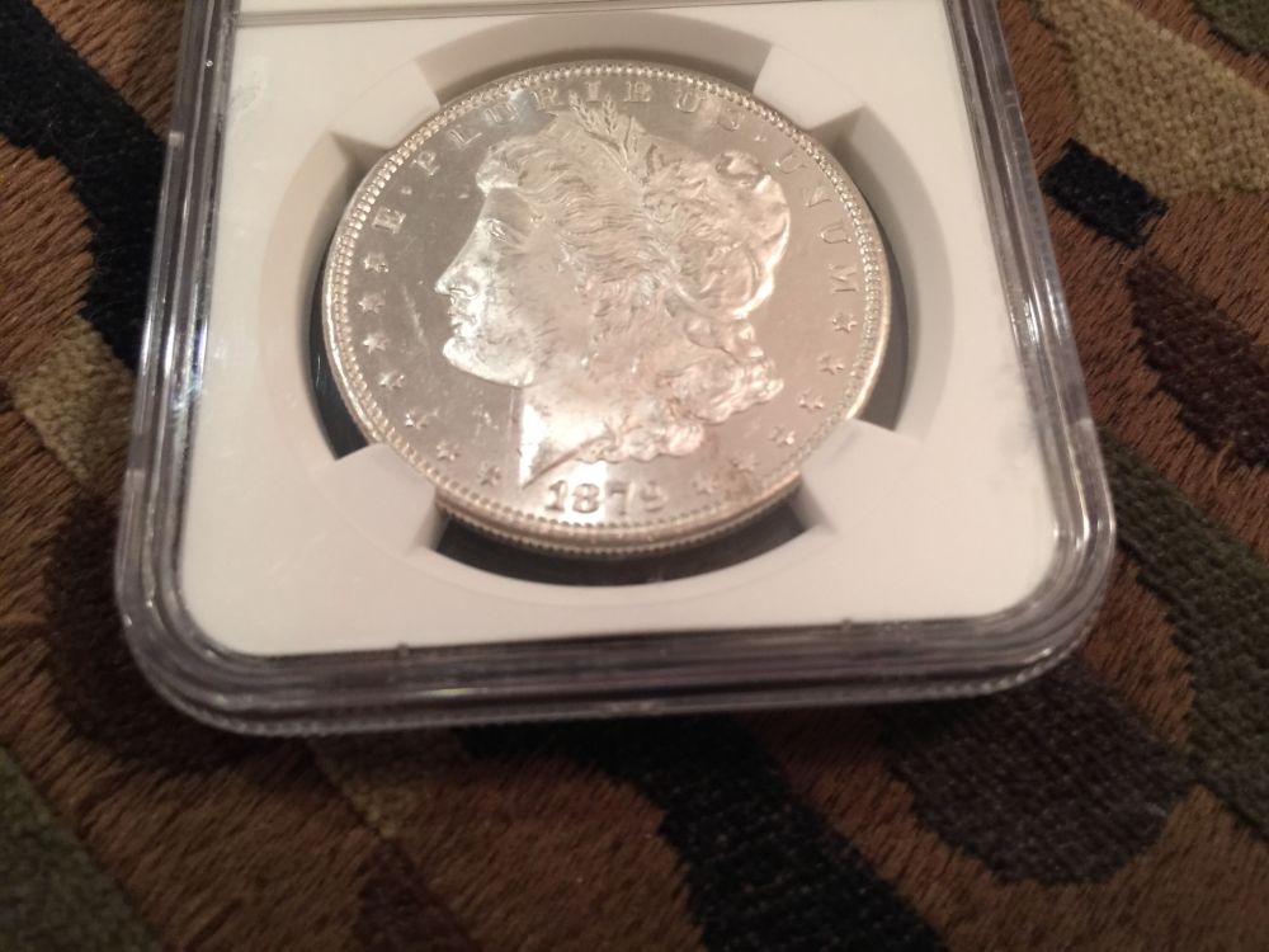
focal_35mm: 29
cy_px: 476
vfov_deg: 48.2
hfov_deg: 61.7
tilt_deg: -57.6
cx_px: 634
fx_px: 1063
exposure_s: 1/10
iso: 100
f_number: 2.2
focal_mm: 4.15
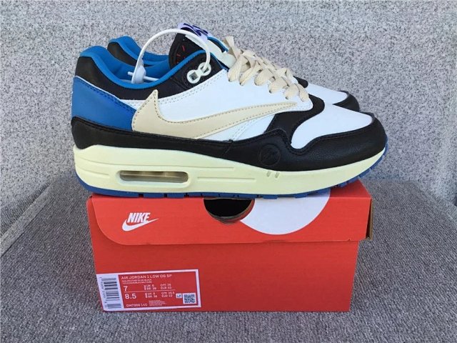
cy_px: 172
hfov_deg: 58.4
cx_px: 228
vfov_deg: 45.4
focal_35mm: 31
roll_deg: -0.2
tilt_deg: -20.5
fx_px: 409
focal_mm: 3.3
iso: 25
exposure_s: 1/162
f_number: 2.4
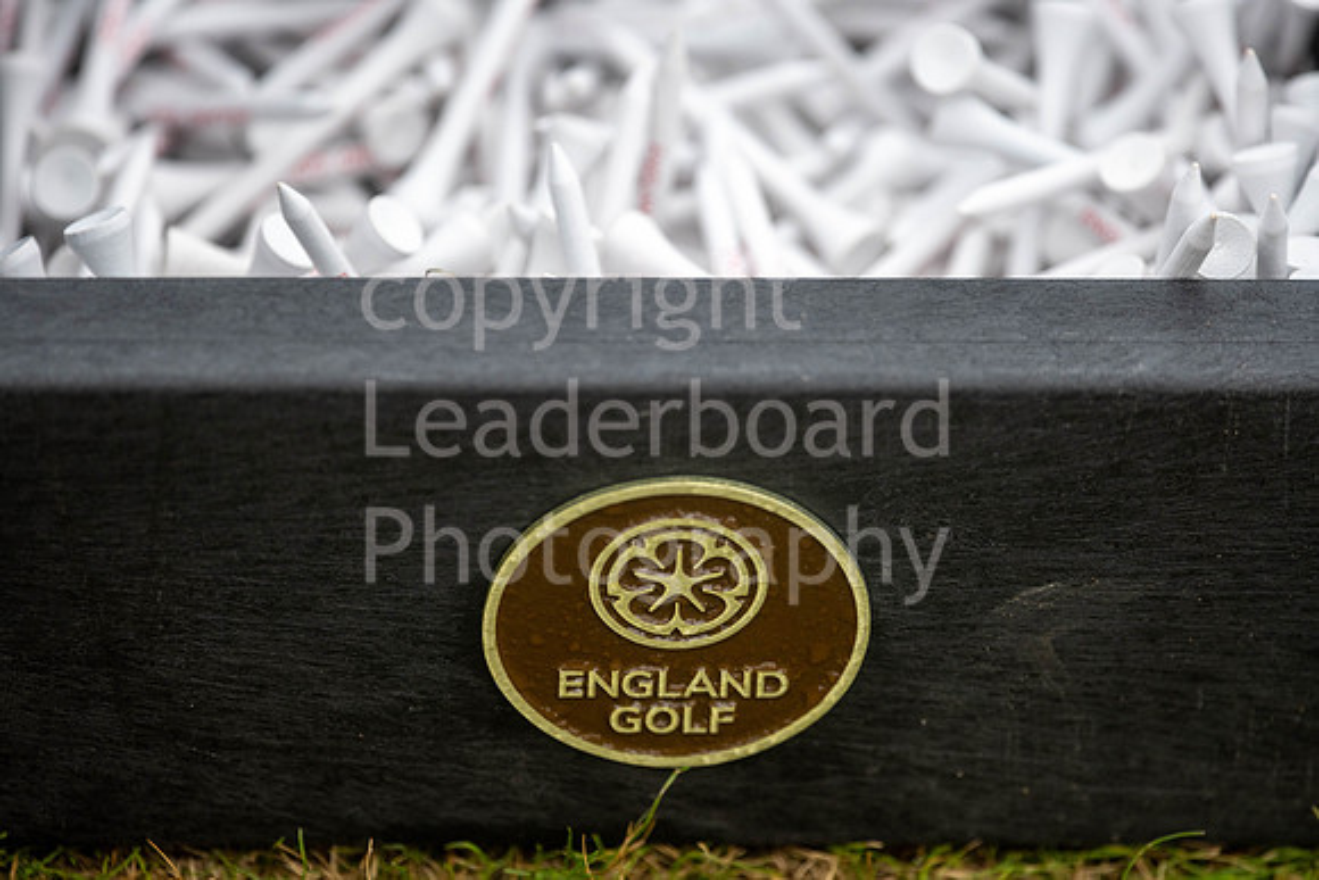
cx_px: 660
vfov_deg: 4.6
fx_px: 10994
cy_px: 440
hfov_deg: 6.9
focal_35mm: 300
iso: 400
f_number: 4
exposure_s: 1/400
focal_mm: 300
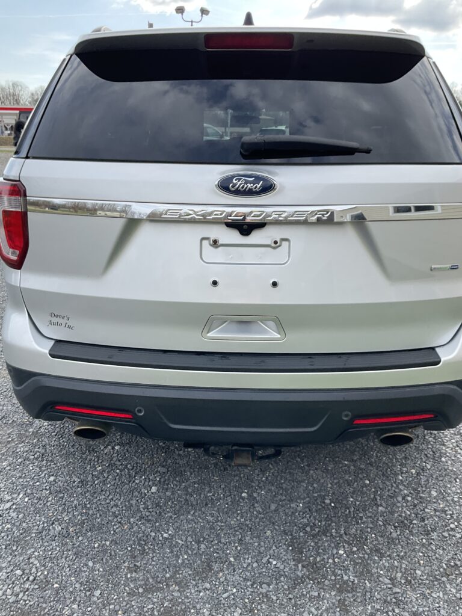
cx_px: 231
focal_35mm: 29
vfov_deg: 61.7
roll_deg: -1.3
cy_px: 308
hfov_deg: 48.2
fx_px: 516
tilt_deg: -17.6
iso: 16
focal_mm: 3
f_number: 1.8
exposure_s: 1/635
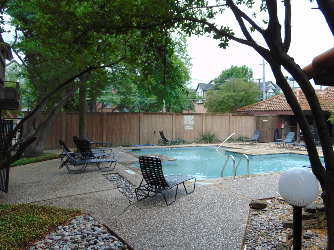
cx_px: 198
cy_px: 101
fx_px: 299
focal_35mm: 31
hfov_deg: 58.0
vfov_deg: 45.2
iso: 80
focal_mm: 4.5
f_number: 3
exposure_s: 1/250
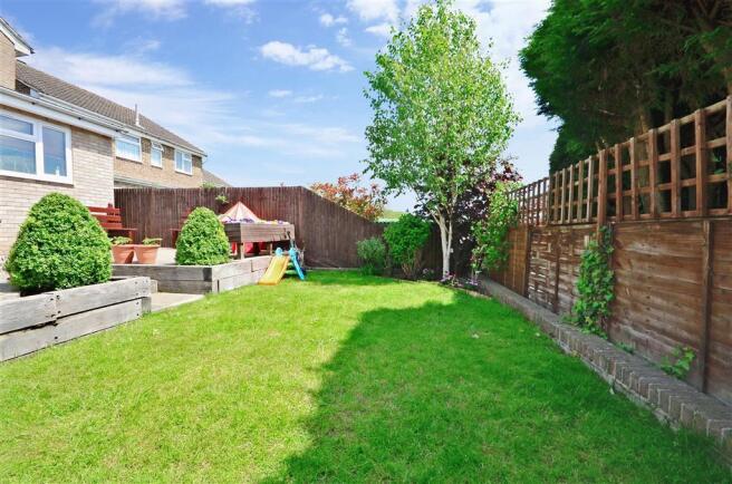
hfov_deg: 100.5
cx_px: 366
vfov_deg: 77.0
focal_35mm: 15
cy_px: 242
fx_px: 304
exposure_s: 1/60
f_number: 11
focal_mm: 10
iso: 200
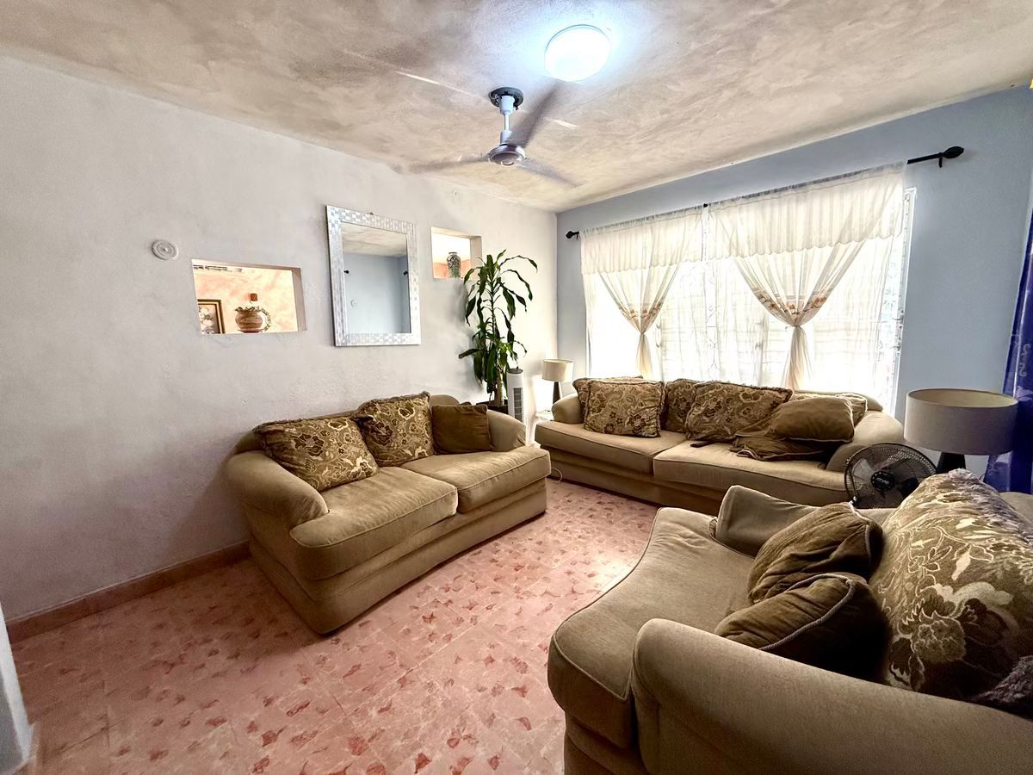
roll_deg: +1.8
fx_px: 418
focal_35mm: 14
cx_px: 516
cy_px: 388
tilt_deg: -7.3
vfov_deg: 85.7
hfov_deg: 102.1
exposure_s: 1/99
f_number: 2.2
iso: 200
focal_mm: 2.22
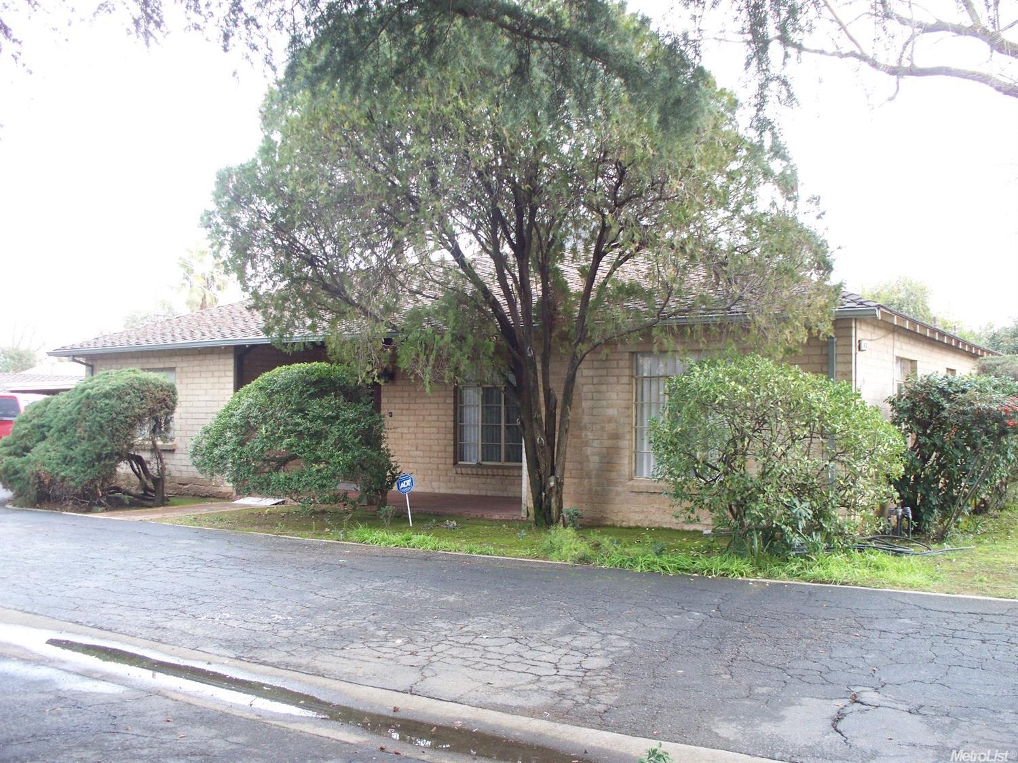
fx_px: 1058
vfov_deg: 39.6
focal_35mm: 36
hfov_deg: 51.4
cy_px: 382
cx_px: 509
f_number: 2.8
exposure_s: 1/60
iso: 160
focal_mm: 7.54
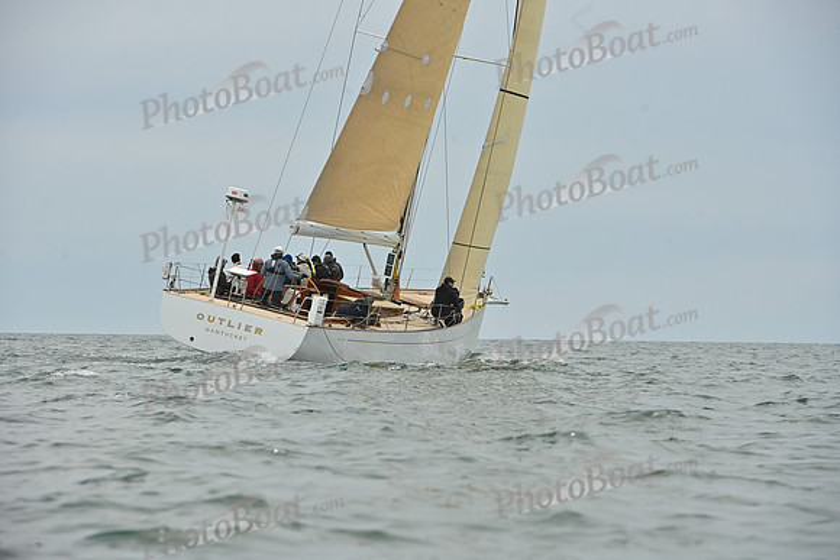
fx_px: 4668
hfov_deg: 10.3
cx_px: 420
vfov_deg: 6.9
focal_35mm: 200
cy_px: 280
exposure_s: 1/1250
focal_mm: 200
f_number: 9
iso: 320
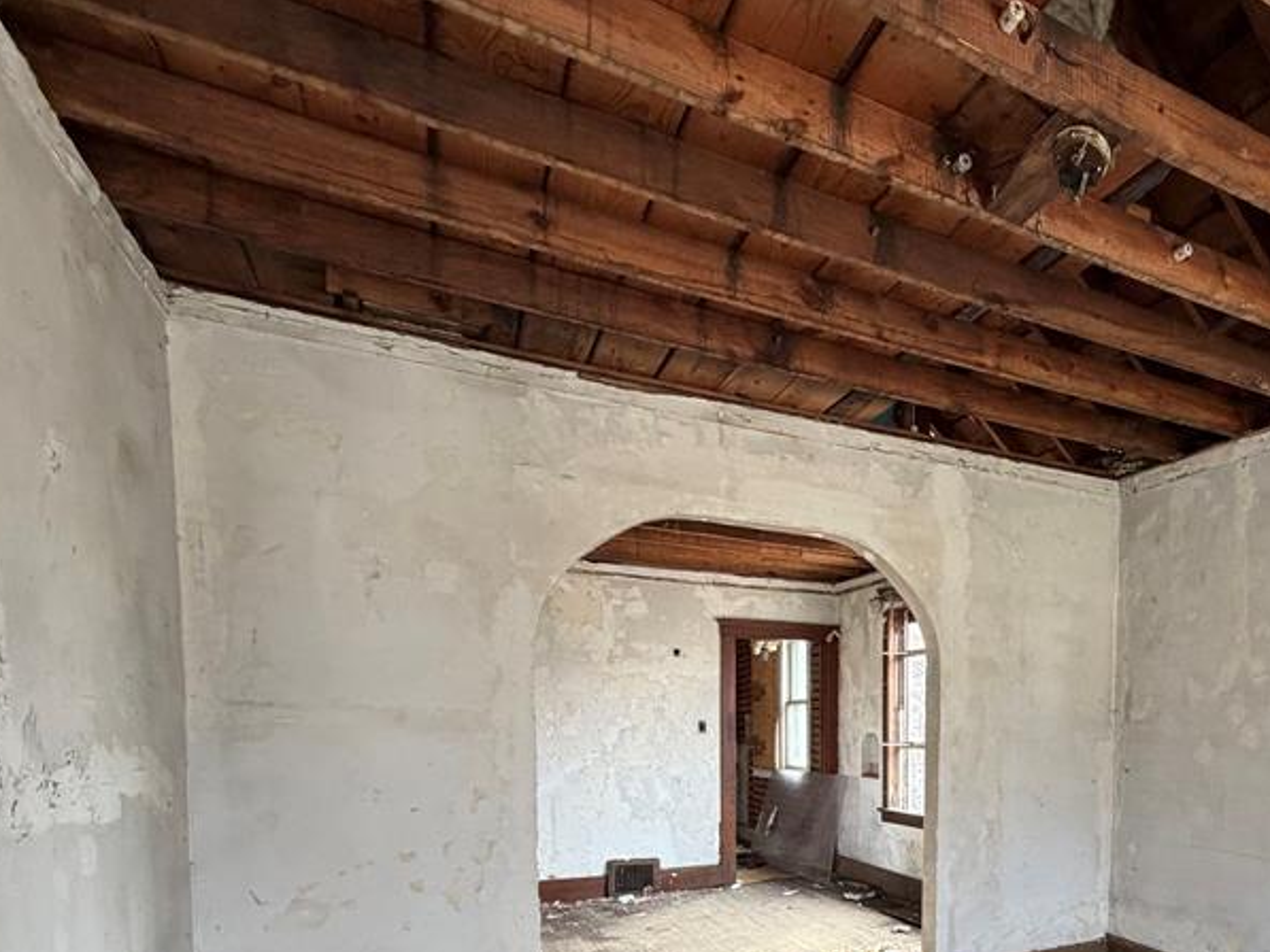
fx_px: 881
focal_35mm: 24
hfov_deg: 64.9
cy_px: 780
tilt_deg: -2.8
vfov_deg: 52.6
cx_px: 1023
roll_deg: -0.2
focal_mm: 2.22
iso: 320
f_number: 2.2
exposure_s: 1/121
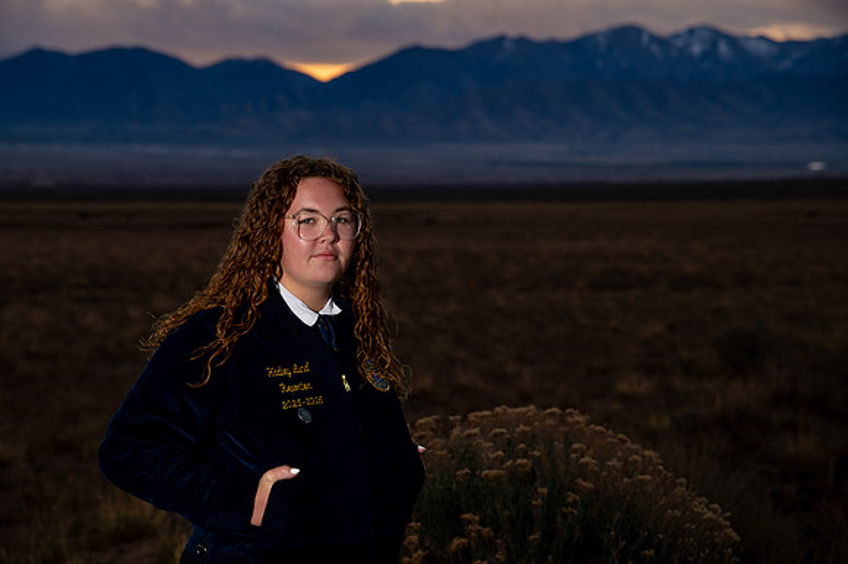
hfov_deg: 22.9
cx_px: 404
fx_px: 2096
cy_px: 269
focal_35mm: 89
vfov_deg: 15.3
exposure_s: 1/160
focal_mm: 85
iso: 200
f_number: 5.6
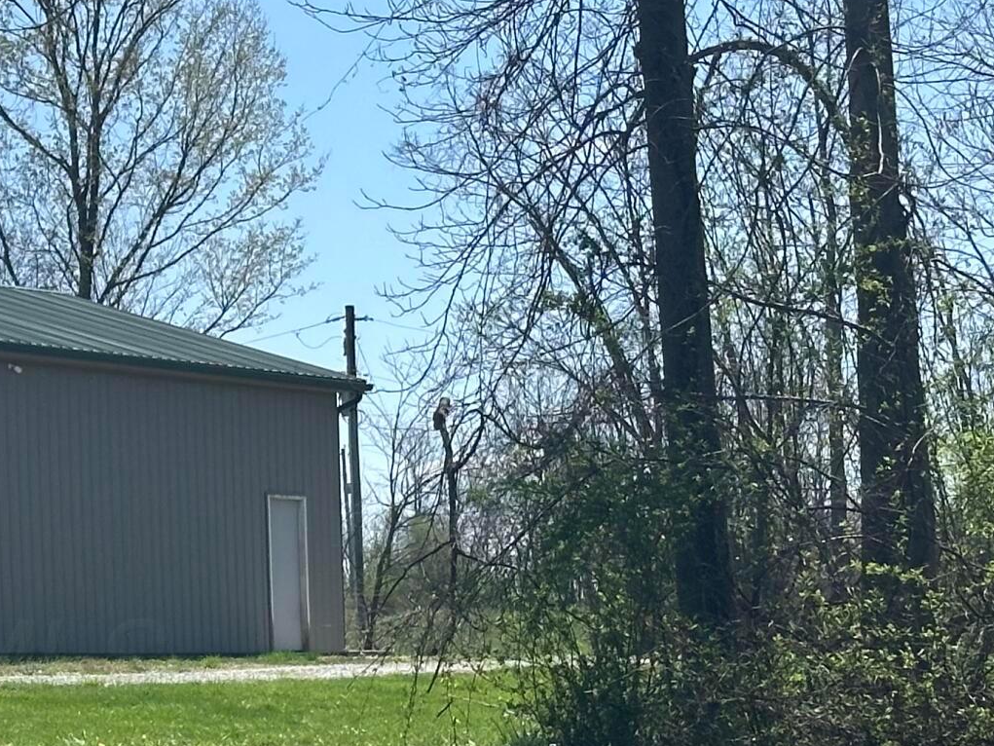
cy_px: 661
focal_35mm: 141
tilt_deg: +1.3
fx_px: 4049
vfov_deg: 10.5
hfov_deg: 13.7
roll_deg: +1.5
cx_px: -125
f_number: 1.78
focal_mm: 6.86
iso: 64
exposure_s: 1/3731
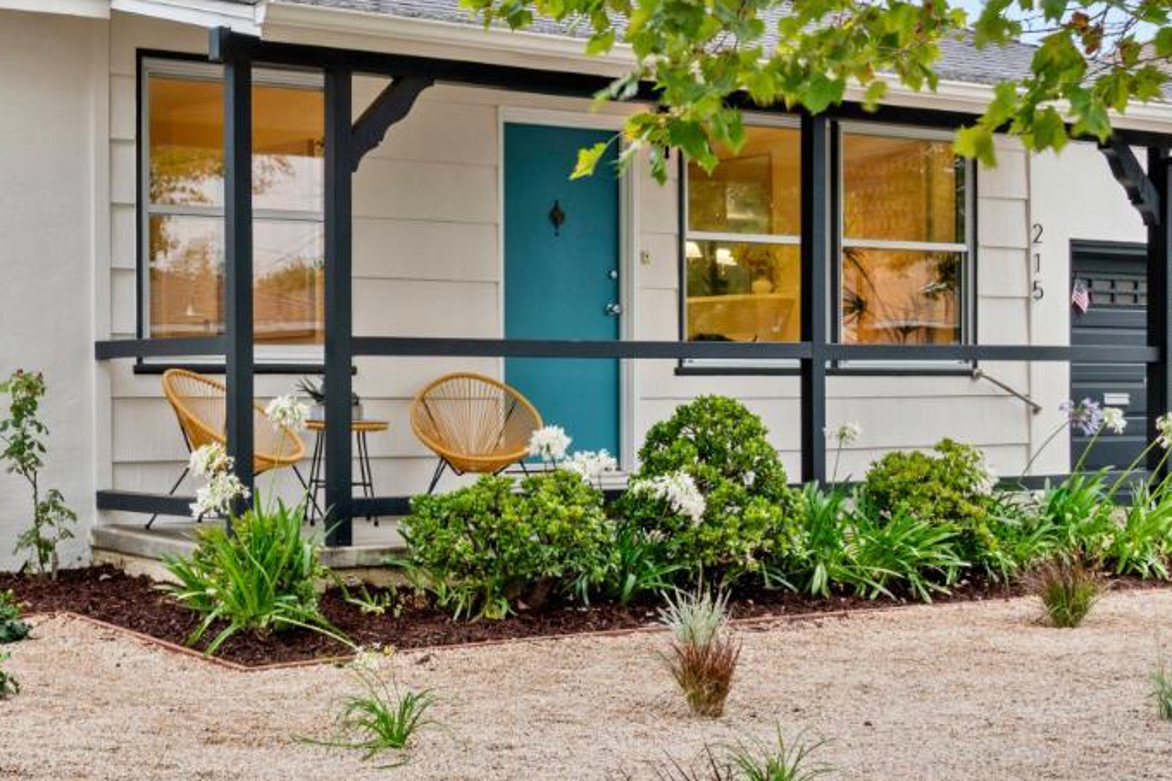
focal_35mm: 64
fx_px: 2083
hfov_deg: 30.9
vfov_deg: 21.2
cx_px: 310
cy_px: 359
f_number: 14
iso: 400
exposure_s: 1/8
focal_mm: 29
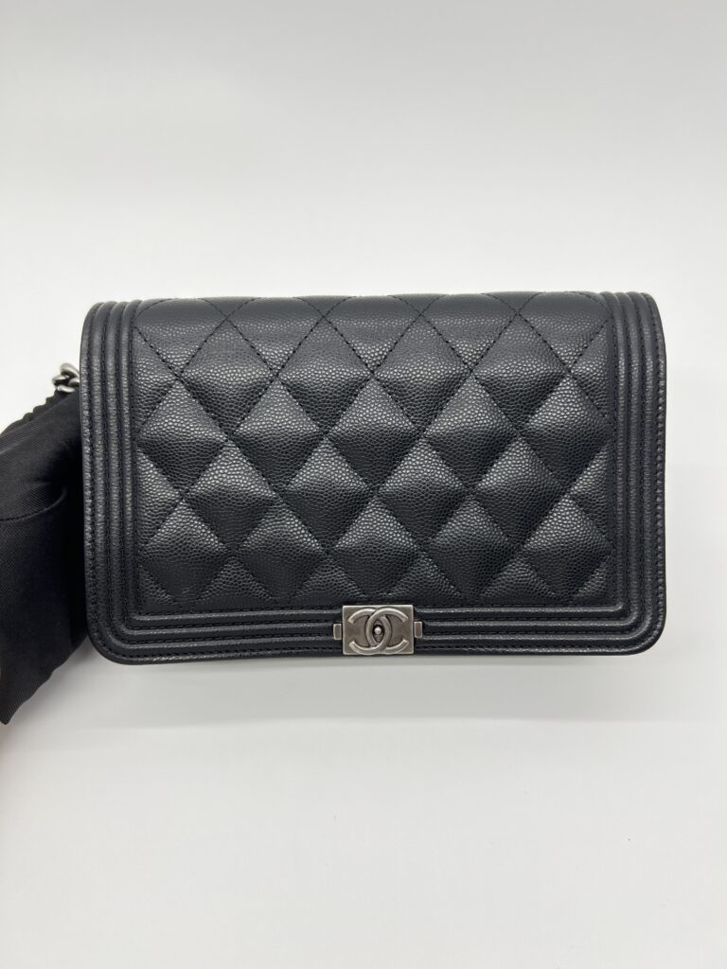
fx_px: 728
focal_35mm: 26
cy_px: 484
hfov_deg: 53.1
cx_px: 364
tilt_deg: -52.6
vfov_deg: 67.3
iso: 40
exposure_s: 1/181
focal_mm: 5.7
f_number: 1.5
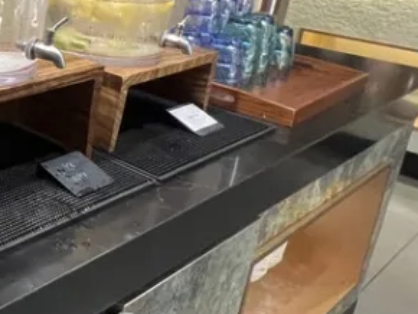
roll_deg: -2.3
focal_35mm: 43
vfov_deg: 31.8
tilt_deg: -15.3
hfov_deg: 29.0
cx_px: -197
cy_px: 24
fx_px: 520
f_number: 1.8
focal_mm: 1.57
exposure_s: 1/50
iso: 400
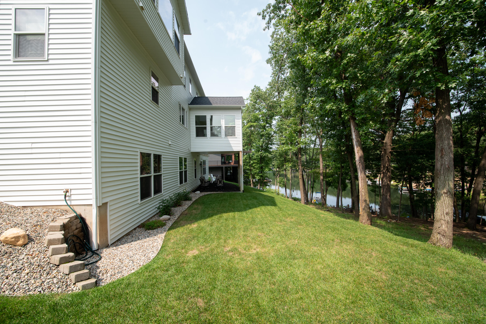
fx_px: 162
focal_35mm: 12
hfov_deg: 112.6
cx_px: 243
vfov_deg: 90.0
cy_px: 162
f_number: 10
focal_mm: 12
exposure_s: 1/200
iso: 400
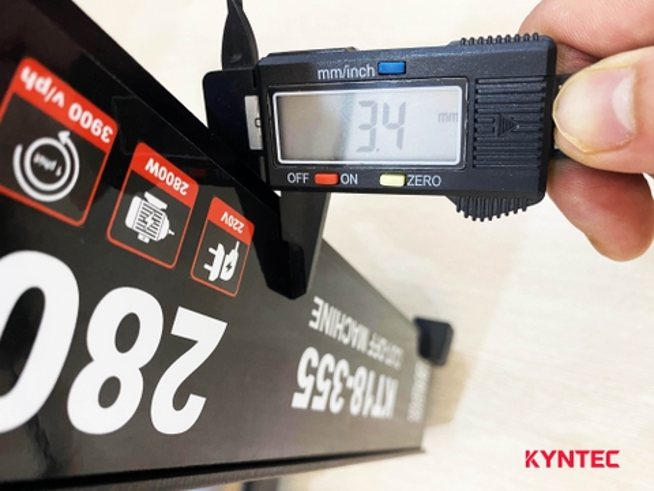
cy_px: 246
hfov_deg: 67.3
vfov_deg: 53.1
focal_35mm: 26
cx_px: 327
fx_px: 491
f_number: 1.8
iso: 200
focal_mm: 4.25
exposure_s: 1/50
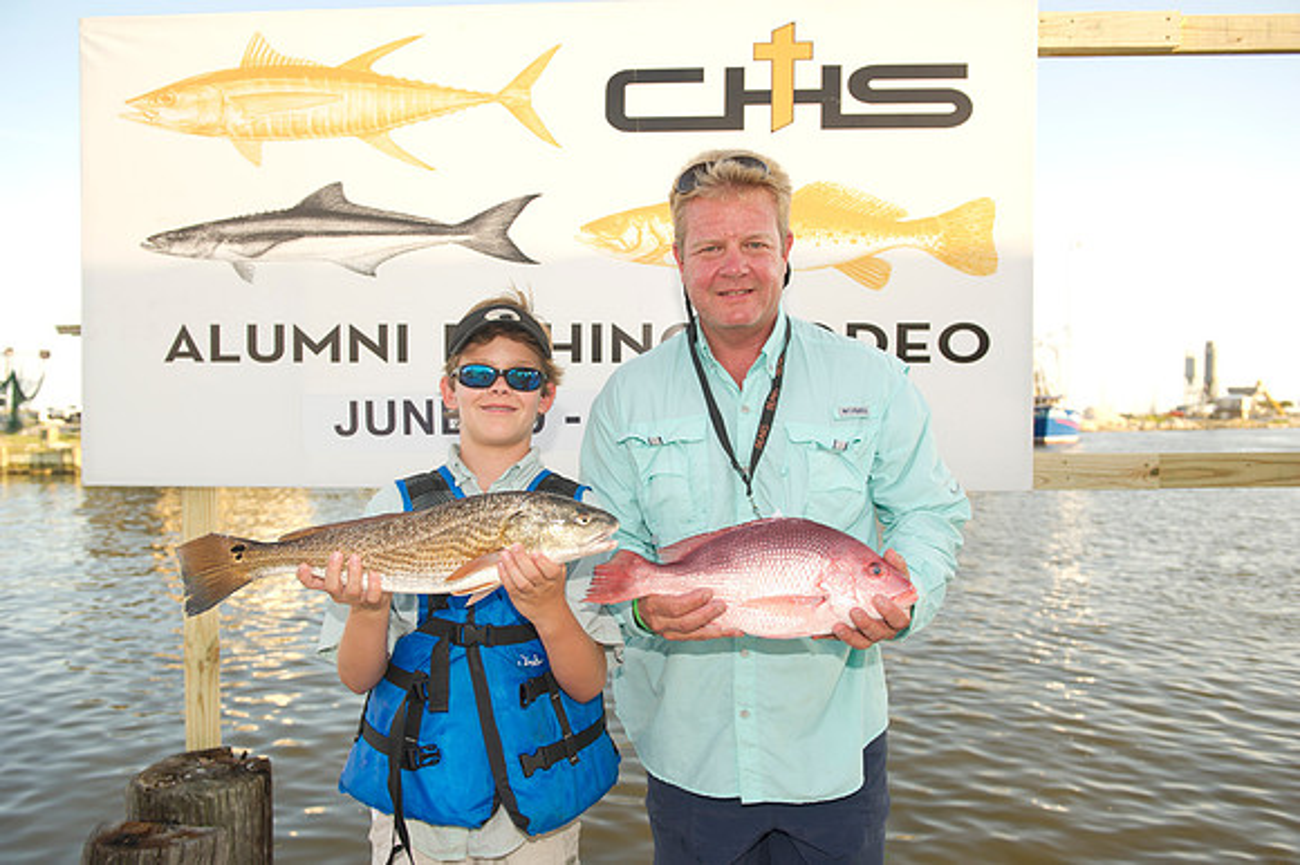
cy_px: 432
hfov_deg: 63.7
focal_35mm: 29
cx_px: 650
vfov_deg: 44.9
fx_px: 1047
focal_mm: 29
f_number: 4.5
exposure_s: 1/200
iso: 125
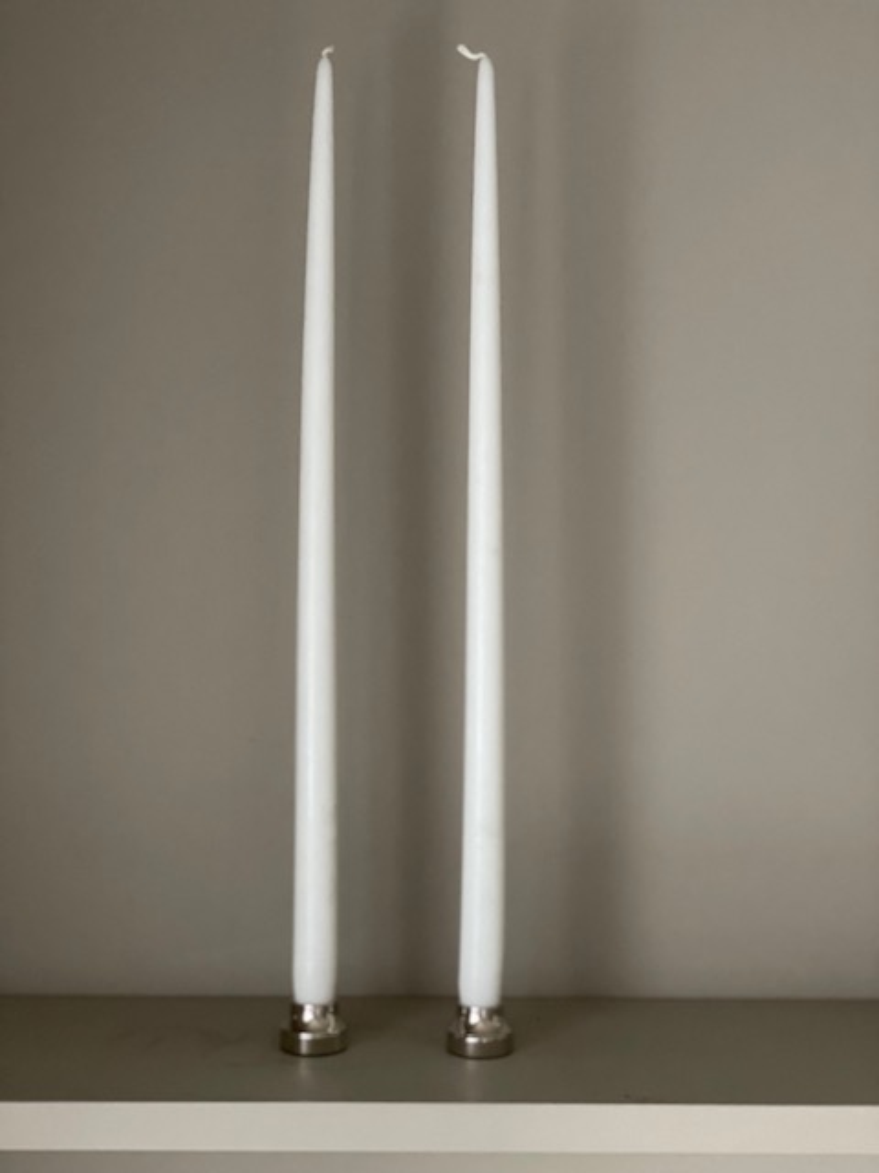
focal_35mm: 52
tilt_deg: -1.1
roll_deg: +0.4
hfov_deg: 28.0
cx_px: 440
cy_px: 586
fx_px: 1761
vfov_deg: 36.8
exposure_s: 1/40
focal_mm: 6
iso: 400
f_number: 2
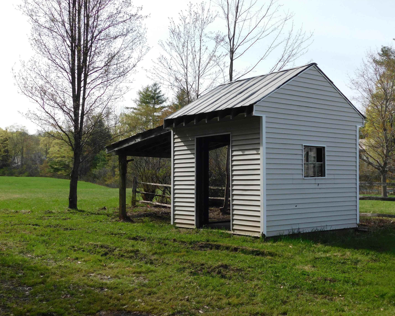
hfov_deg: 43.8
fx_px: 491
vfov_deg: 35.7
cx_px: 199
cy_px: 159
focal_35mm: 42
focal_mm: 7.1
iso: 125
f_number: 3.6
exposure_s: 1/800
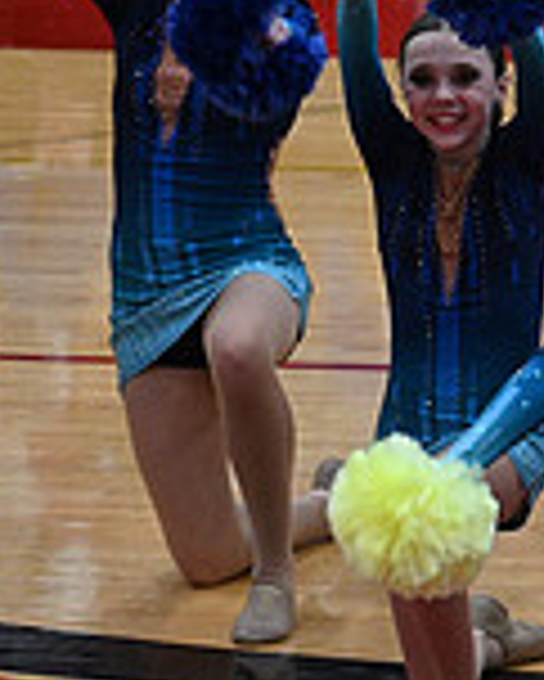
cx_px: 1286
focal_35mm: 648
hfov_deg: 2.4
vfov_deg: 3.0
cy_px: 128
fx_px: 13028
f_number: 4
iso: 4000
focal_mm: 180
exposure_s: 1/400
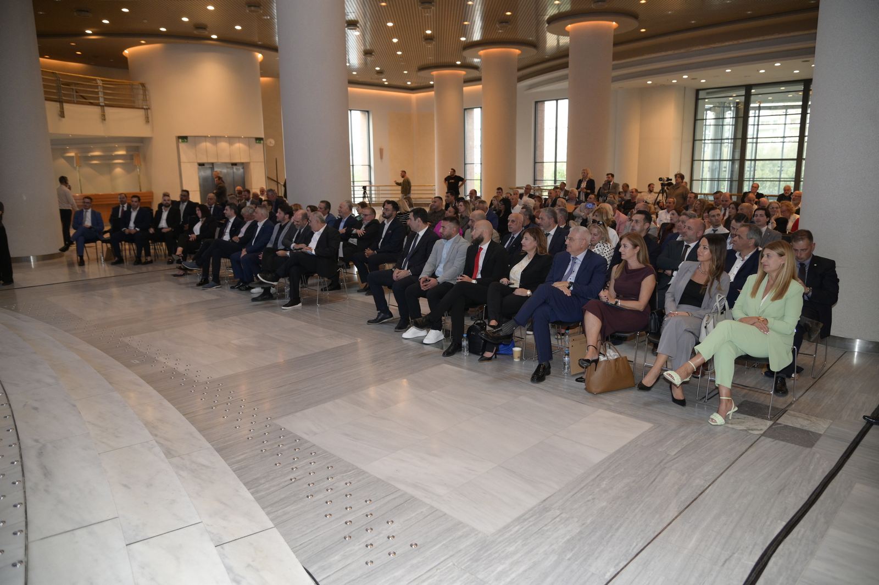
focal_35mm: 24
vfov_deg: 53.1
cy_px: 292
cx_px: 440
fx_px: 586
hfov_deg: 73.8
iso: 2000
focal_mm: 24
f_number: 4
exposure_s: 1/160
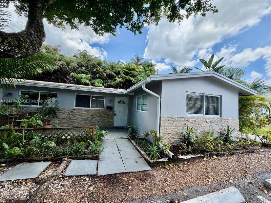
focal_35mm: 14
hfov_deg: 102.1
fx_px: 110
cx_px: 136
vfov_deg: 85.7
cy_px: 102
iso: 40
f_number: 2.2
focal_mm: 2.22
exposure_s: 1/569
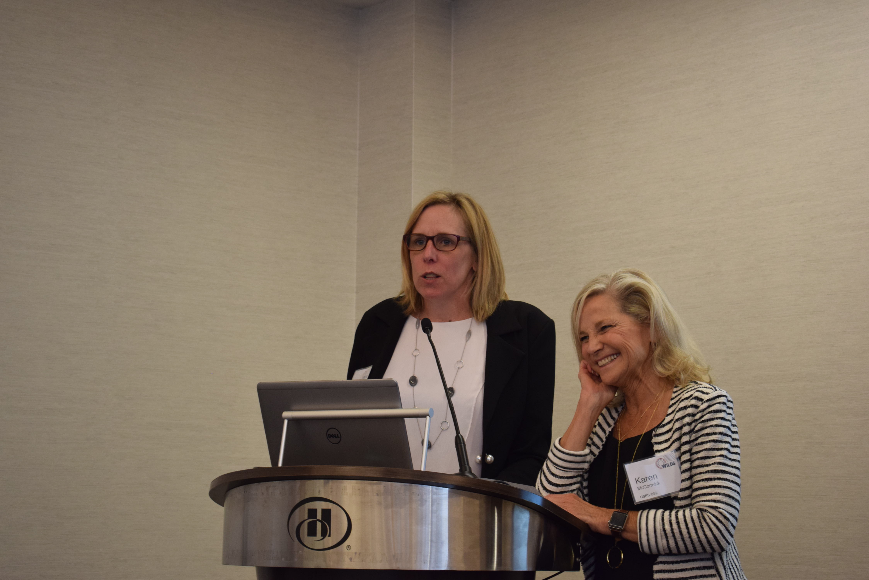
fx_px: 1883
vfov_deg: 17.5
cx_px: 434
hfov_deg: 26.0
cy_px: 290
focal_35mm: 78
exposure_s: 1/60
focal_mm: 52
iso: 800
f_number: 5.6
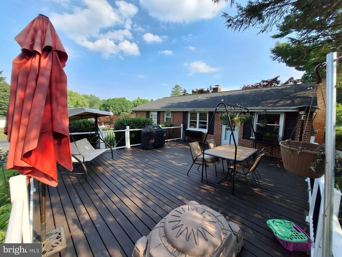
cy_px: 128
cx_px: 171
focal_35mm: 13
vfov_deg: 89.9
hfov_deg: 106.2
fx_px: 128
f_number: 2.2
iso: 40
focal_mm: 1.74
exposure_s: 1/1269
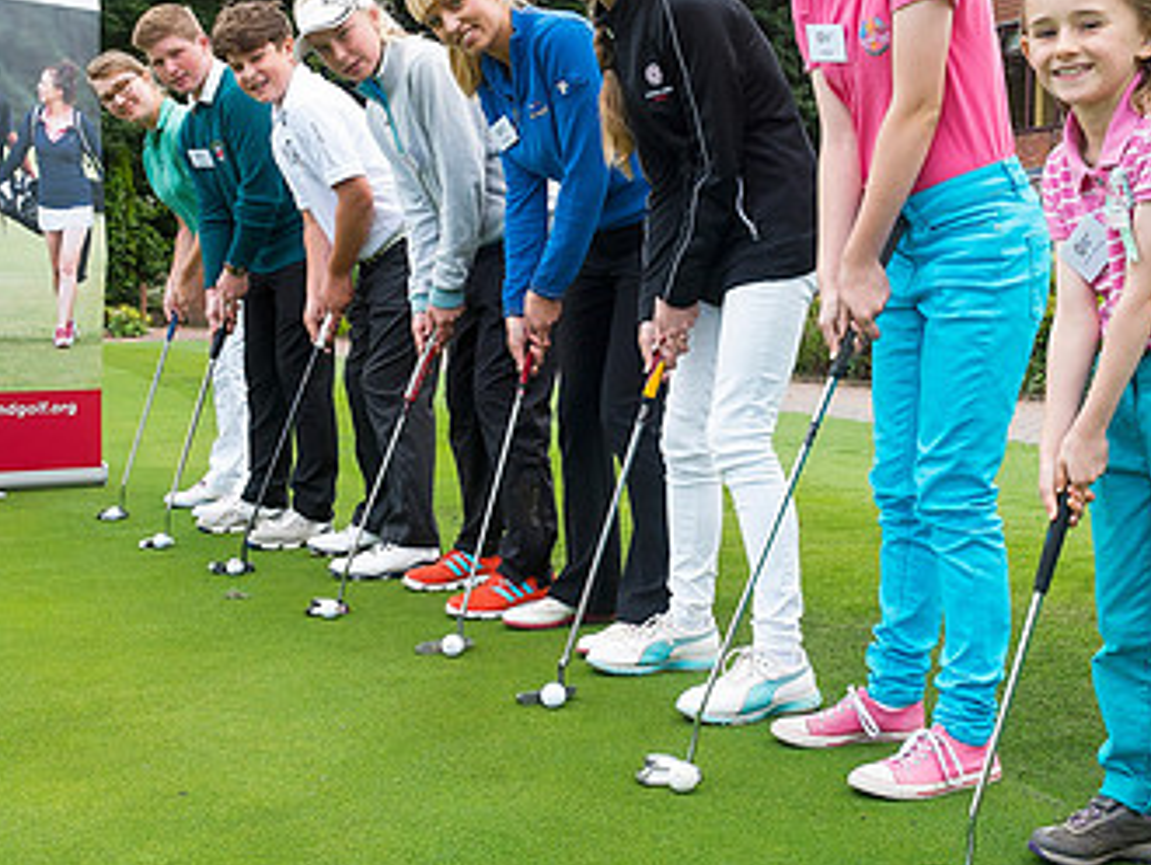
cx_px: 617
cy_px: 378
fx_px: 1630
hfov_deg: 38.9
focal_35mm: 49
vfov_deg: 29.7
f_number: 6.3
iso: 500
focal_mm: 29
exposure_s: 1/320
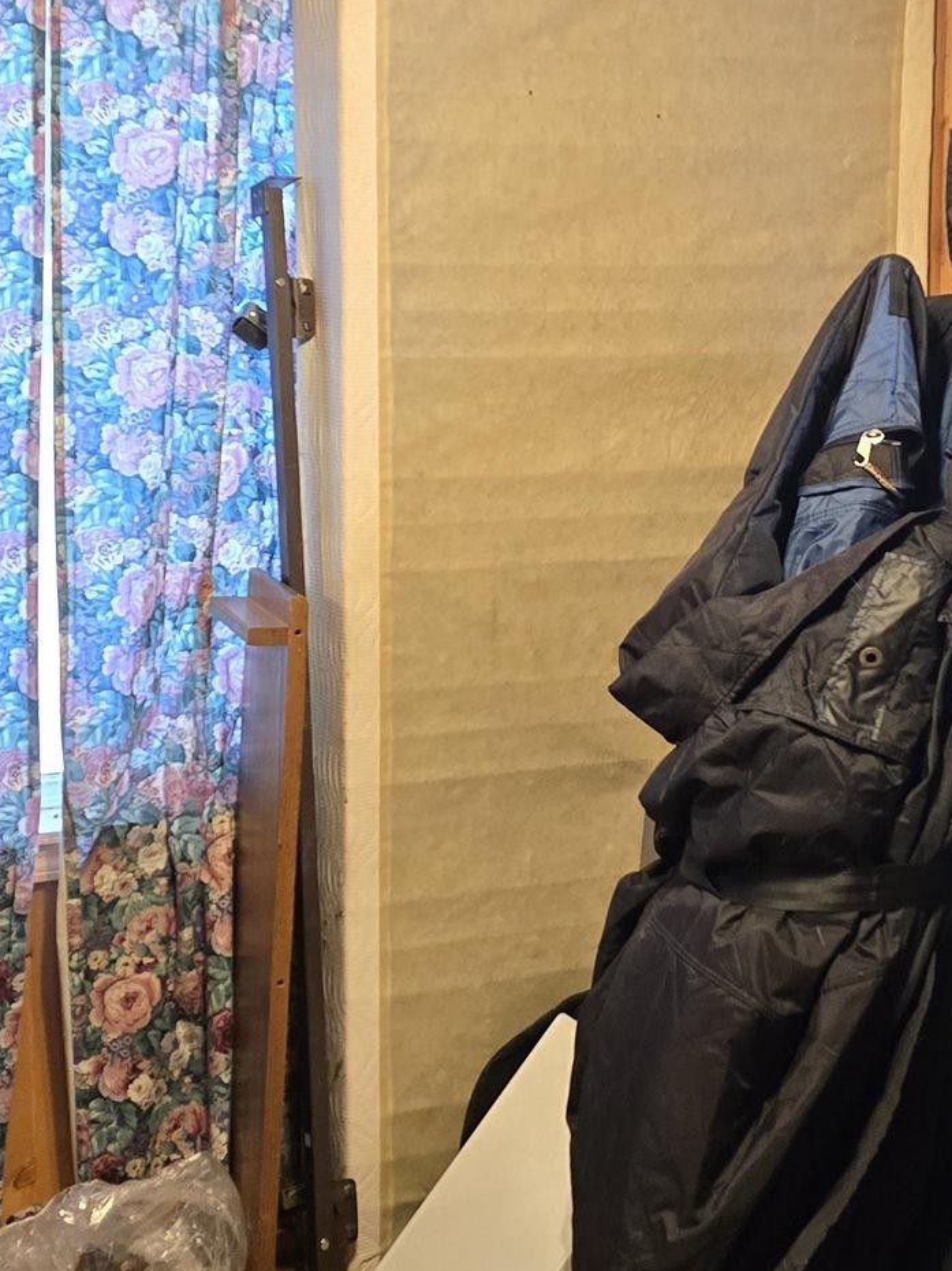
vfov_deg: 33.6
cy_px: 472
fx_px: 2091
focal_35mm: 57
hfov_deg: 25.6
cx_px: 514
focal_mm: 6.3
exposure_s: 1/120
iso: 800
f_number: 1.7
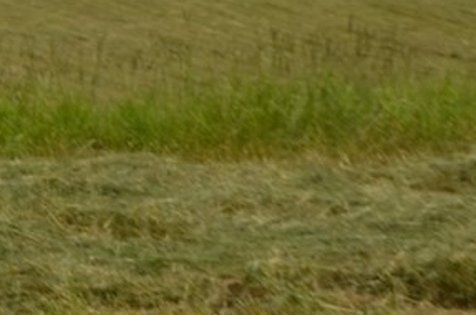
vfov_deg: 4.8
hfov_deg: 7.0
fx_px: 3602
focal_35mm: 273
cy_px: -510
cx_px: -774
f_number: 9
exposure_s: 1/320
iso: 100
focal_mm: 24
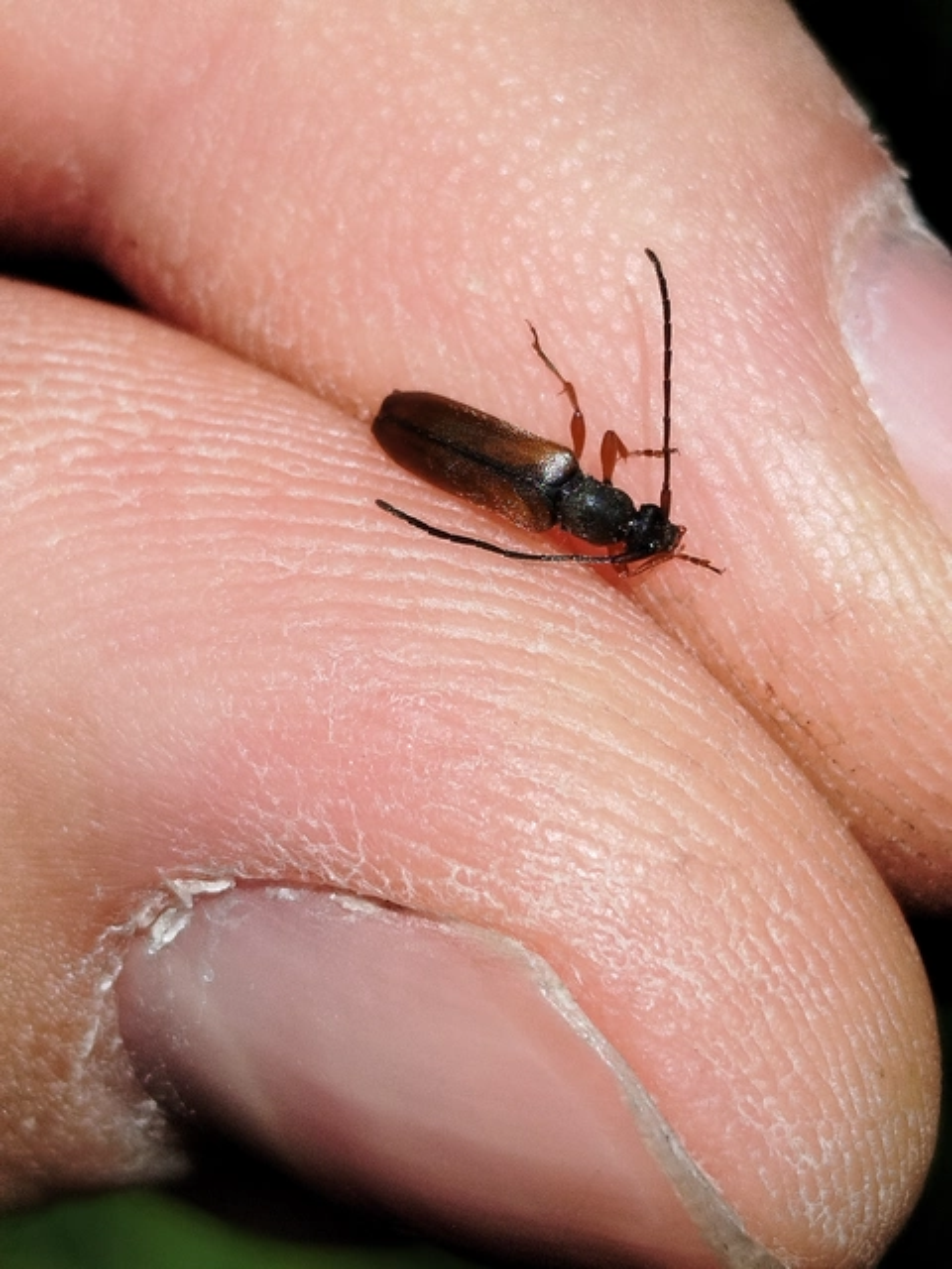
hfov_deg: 42.9
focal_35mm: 33
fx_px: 1210
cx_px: 476
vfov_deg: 55.4
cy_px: 634
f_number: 1.7
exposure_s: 1/949
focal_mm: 5.31
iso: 50
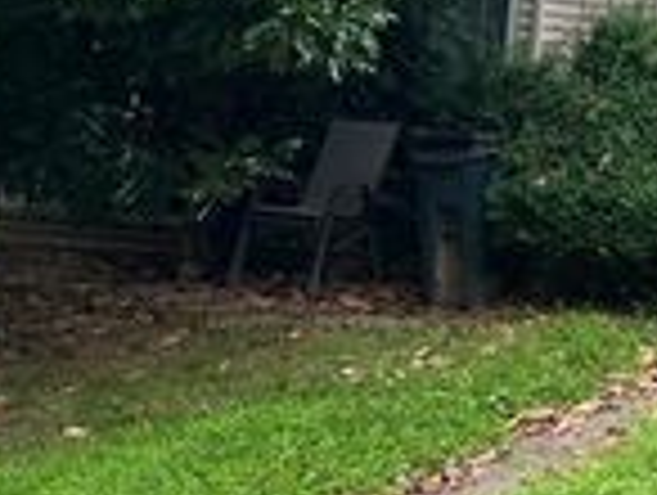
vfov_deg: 15.9
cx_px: 1062
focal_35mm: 89
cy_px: -124
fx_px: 1692
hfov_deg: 18.7
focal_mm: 5.7
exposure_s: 1/1183
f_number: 1.5
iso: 50
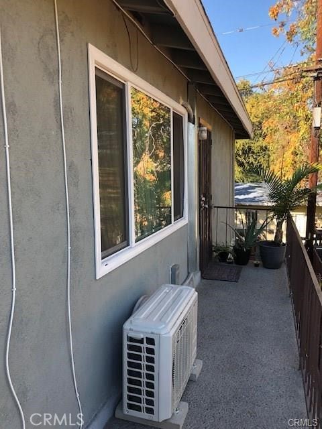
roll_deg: -0.8
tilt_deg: -5.6
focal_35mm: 28
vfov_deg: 63.4
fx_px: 347
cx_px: 161
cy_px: 214
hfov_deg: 49.7
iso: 20
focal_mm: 4
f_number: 1.8
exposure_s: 1/248
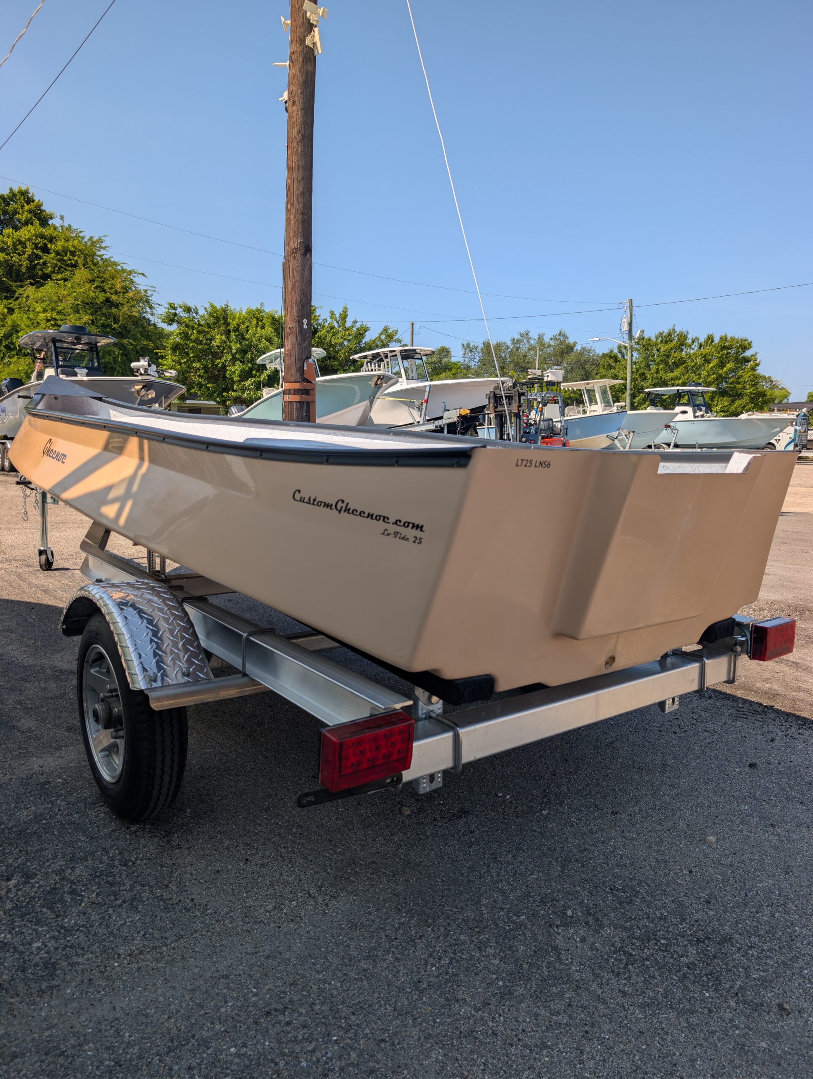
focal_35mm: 24
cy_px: 540
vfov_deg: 71.5
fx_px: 750
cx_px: 406
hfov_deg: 56.9
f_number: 1.68
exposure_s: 1/1133
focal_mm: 6.9
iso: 19
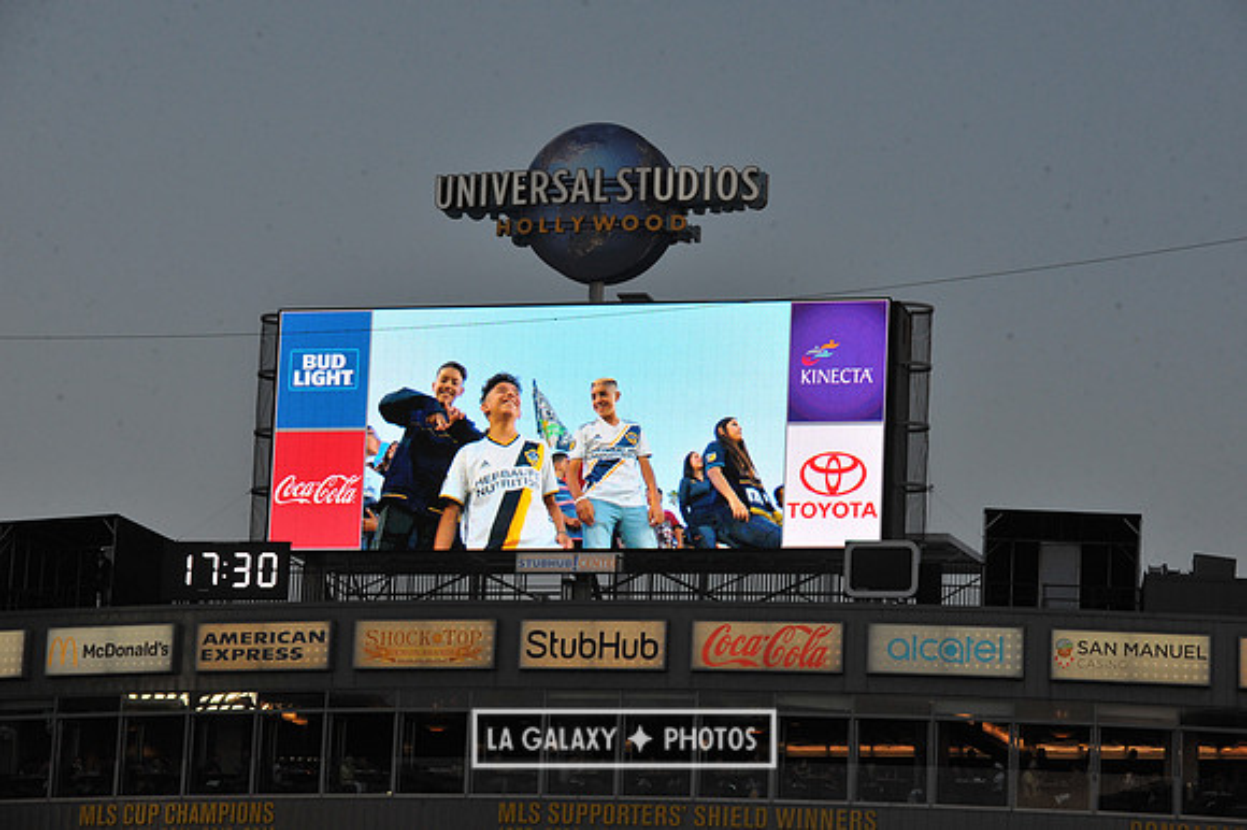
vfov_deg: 9.8
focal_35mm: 140
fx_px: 4846
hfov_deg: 14.7
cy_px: 415
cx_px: 624
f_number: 11
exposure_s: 1/500
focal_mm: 140
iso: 1250
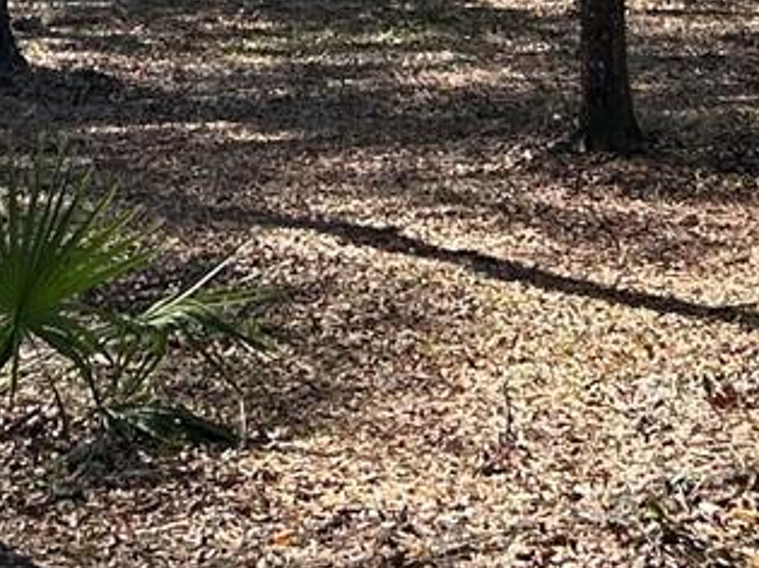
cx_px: 186
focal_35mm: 132
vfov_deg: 10.8
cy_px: -272
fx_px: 2893
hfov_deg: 14.9
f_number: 1.5
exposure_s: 1/1361
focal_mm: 5.7
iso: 50
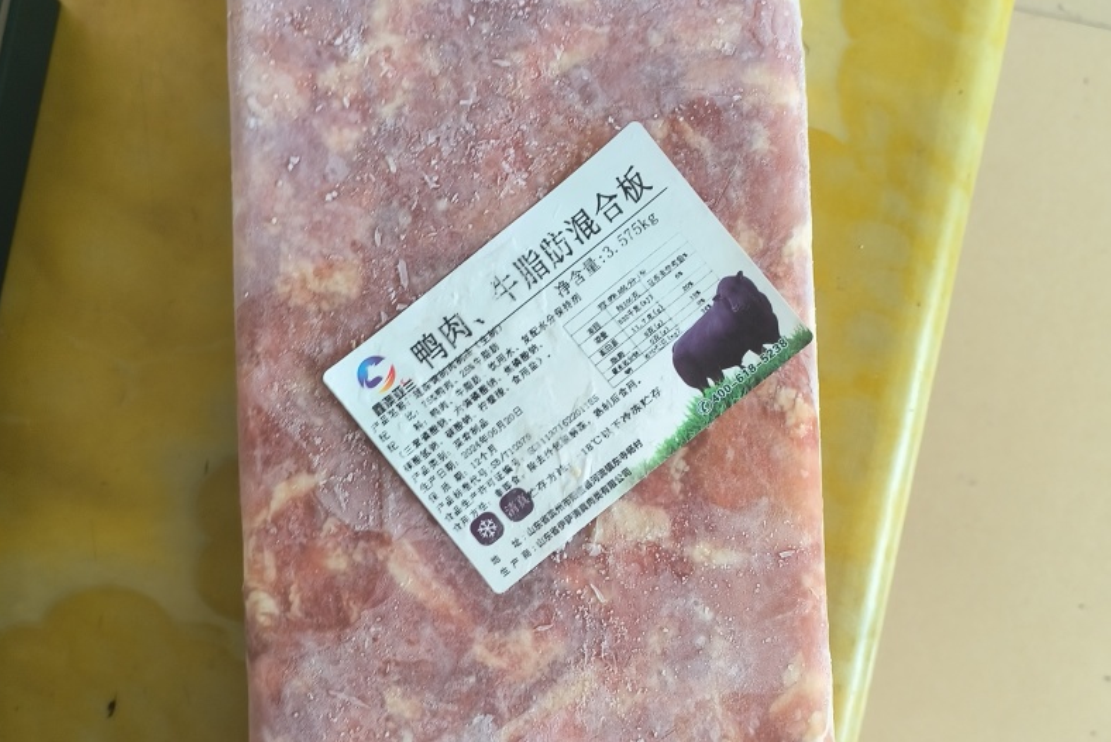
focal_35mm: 38
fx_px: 1173
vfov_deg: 34.8
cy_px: 480
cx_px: 560
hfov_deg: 50.7
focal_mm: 5.52
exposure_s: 1/50
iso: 586
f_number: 1.9
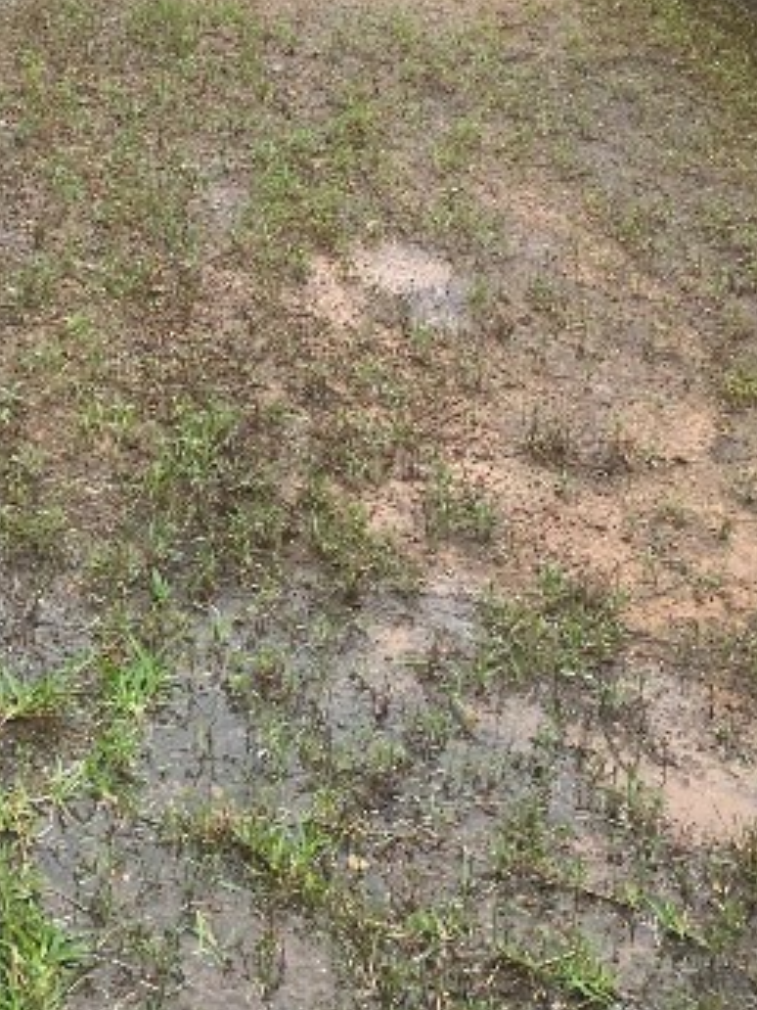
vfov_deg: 31.1
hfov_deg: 24.8
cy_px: 35
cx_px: 158
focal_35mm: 58
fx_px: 1691
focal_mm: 4.25
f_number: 1.8
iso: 64
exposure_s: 1/121
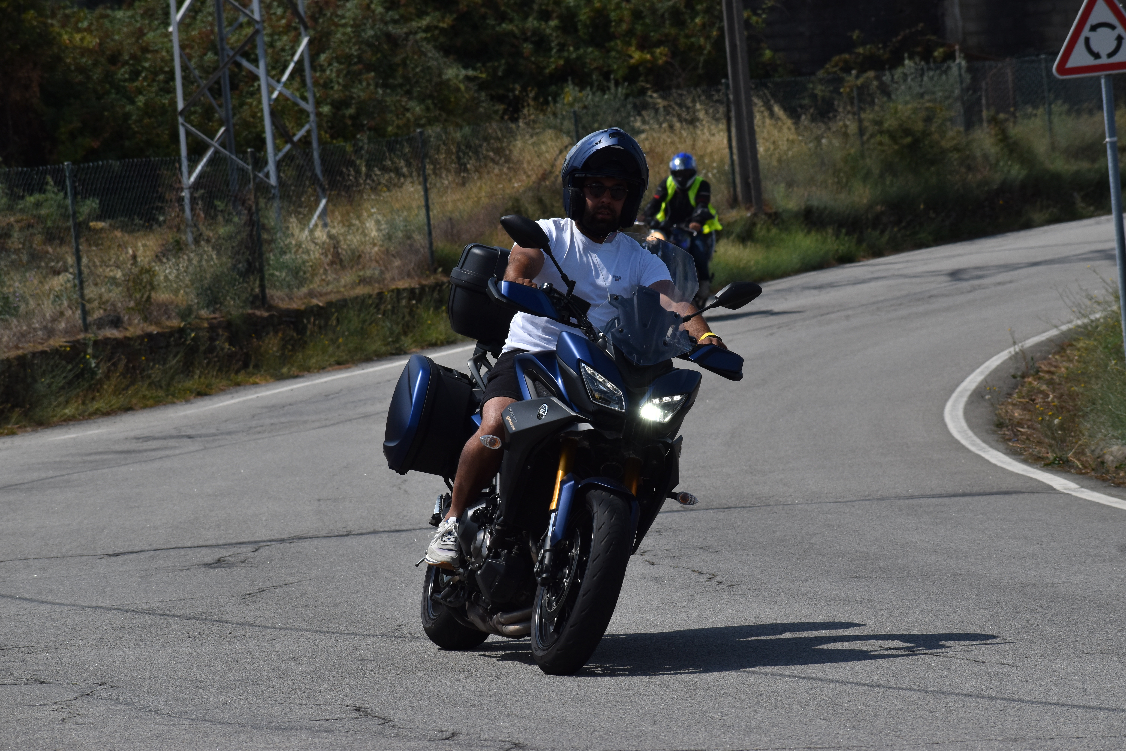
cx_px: 563
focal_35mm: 174
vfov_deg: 7.9
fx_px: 5442
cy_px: 376
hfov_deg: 11.8
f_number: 8
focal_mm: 116
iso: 200
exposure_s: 1/2000
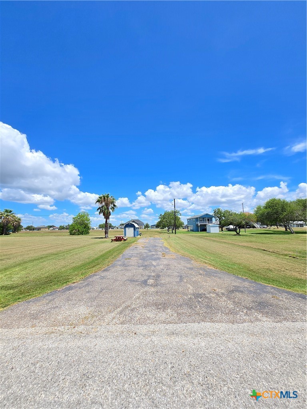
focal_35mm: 13
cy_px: 204
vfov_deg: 106.2
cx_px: 154
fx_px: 154
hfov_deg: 89.9
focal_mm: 1.7
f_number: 2.2
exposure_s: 1/1047
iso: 25
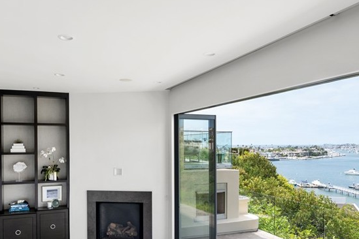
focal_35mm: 28
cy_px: 141
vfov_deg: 46.2
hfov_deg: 65.1
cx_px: 150
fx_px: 279
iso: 125
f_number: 9
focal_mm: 15
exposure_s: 1/15
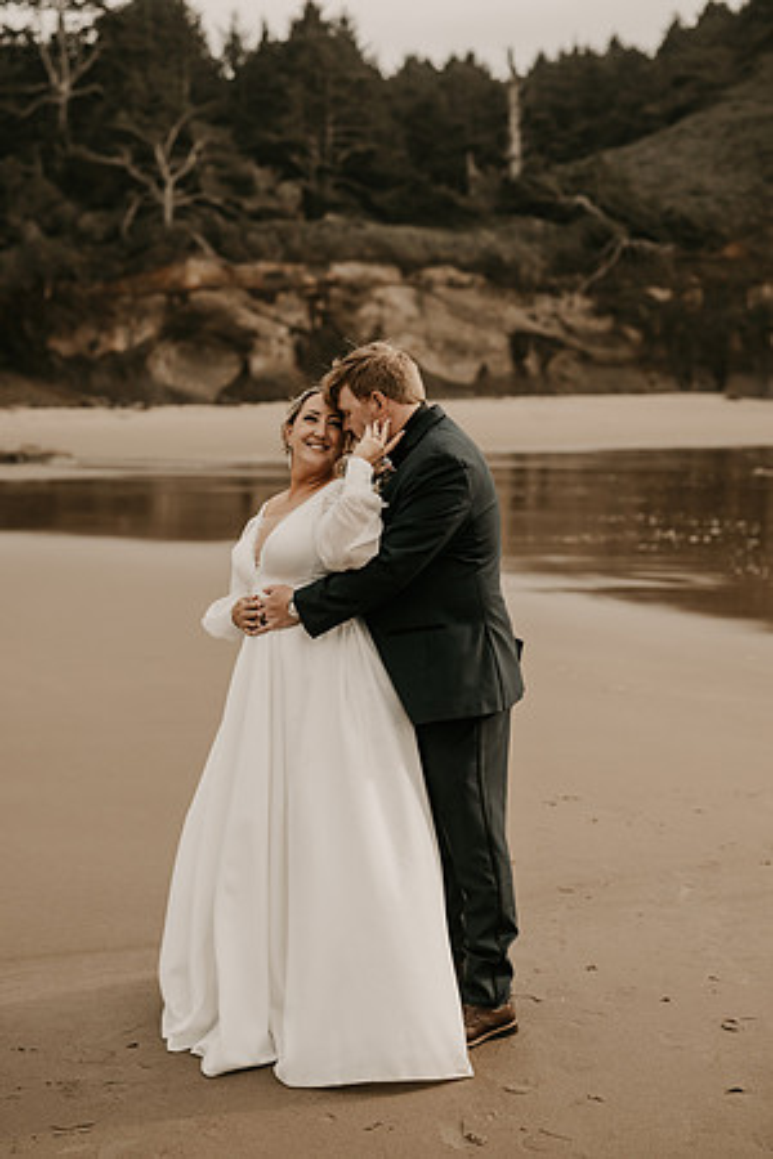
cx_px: 386
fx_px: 1610
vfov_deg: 39.6
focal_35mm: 50
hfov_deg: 27.0
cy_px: 580
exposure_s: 1/8000
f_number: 2.5
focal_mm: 50
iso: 640
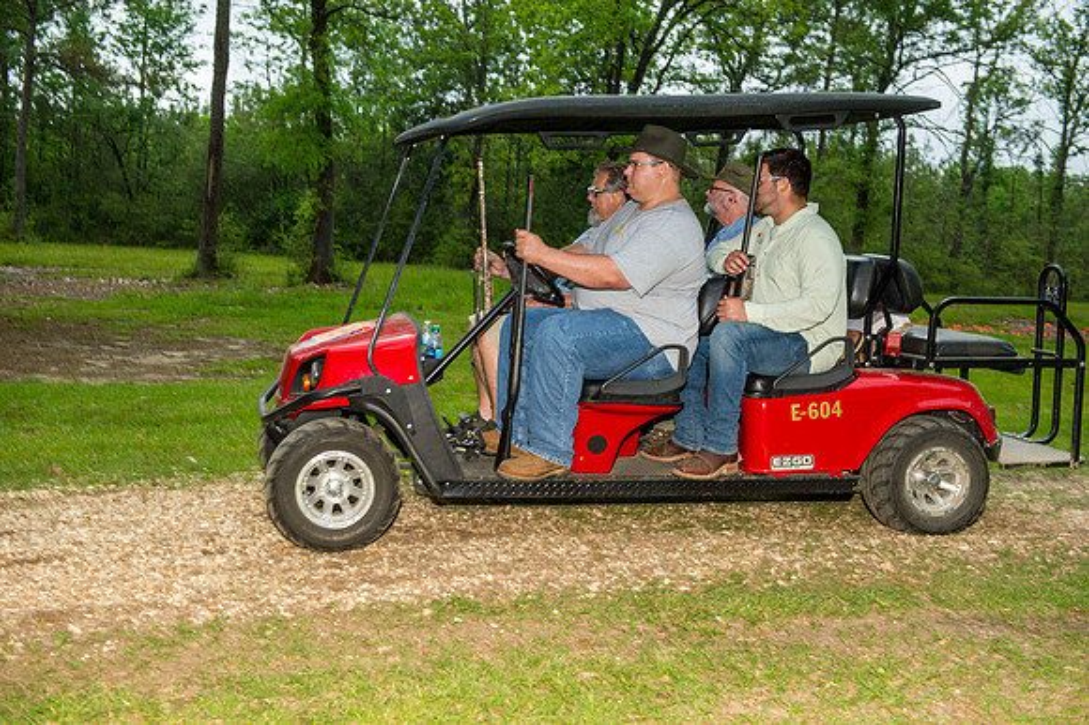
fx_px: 1330
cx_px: 544
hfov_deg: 44.5
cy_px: 362
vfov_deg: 30.5
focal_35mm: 44
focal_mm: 44
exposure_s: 1/100
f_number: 4.5
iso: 640
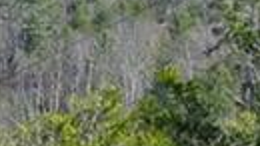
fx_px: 2040
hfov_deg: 7.2
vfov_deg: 4.1
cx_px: 350
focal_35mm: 296
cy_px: 63
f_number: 10
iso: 200
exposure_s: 1/200
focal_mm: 24
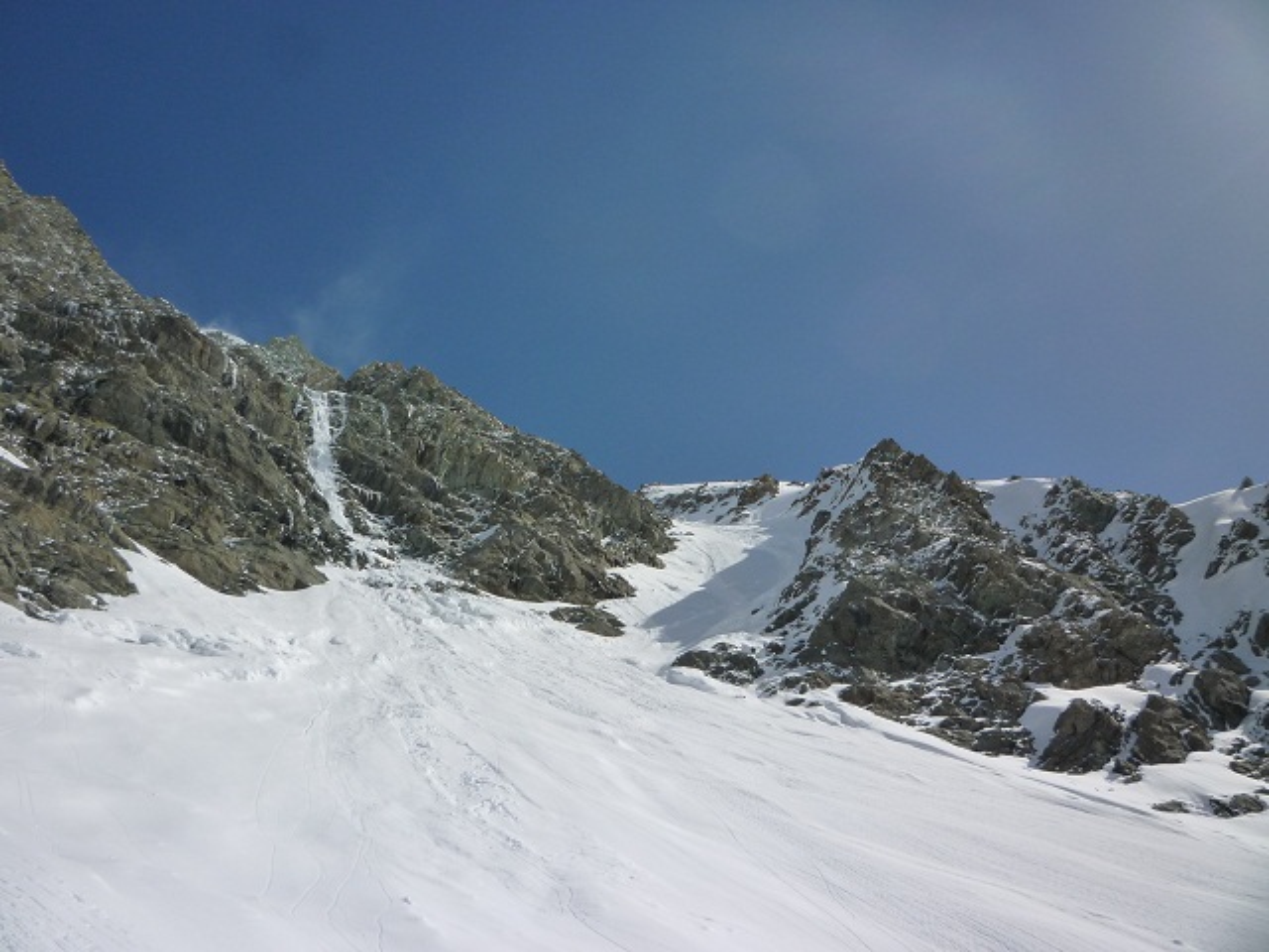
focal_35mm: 29
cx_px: 634
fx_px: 1063
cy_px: 476
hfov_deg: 61.7
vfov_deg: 48.2
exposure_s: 1/800
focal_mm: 5.2
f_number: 6.3
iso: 125
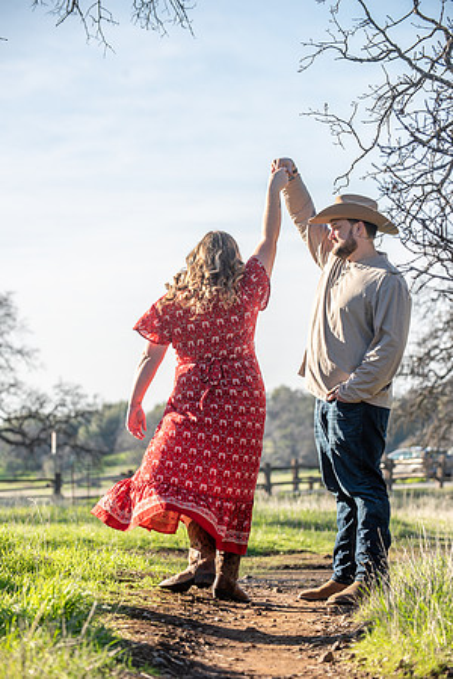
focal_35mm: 116
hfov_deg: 11.8
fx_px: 2189
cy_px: 340
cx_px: 226
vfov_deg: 17.6
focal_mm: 116
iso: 50
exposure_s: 1/250
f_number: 4.5
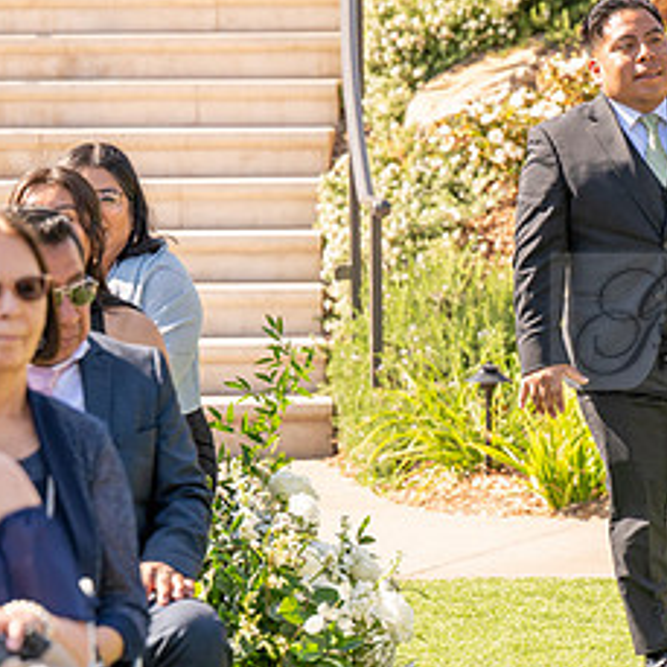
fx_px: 5864
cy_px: 322
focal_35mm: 269
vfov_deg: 6.5
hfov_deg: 6.5
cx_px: 804
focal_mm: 125
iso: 200
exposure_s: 1/800
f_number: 4.5
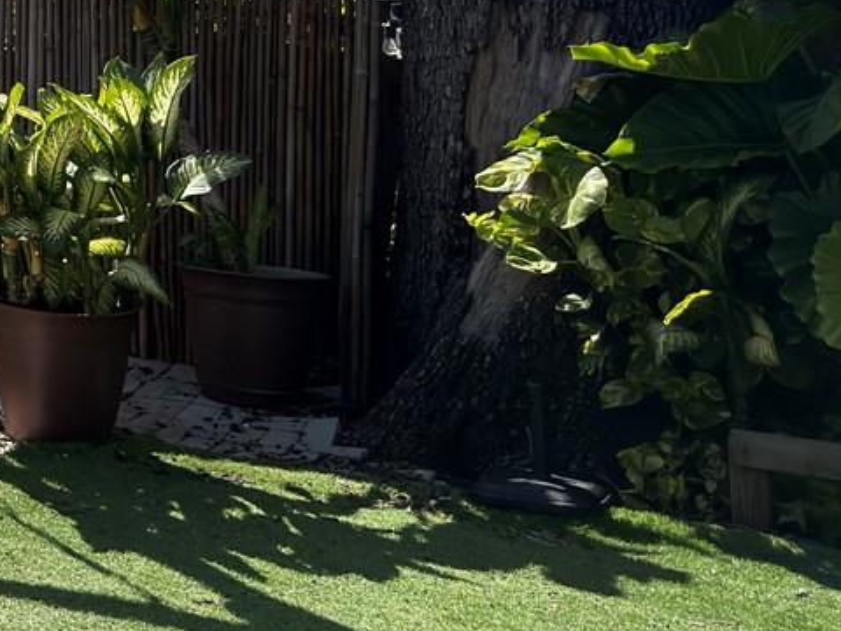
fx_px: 1944
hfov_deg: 20.5
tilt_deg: +0.7
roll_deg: +0.4
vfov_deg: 17.6
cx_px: -461
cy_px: -121
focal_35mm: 80
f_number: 1.78
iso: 100
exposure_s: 1/6173
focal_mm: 6.76
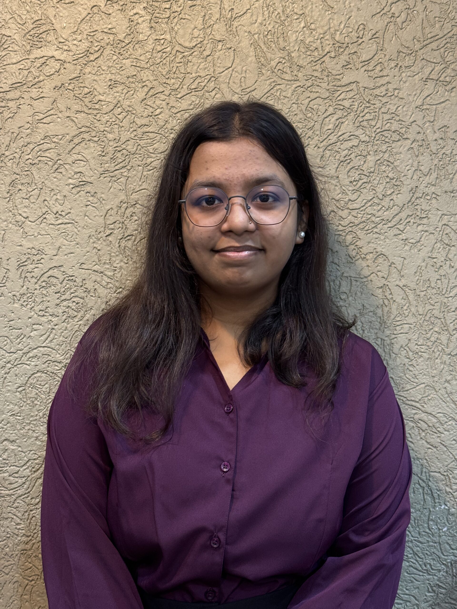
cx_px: 228
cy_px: 304
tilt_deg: -4.9
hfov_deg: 30.3
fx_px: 845
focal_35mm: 48
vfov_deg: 39.7
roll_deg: +0.4
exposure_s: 1/50
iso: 200
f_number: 1.78
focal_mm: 6.76
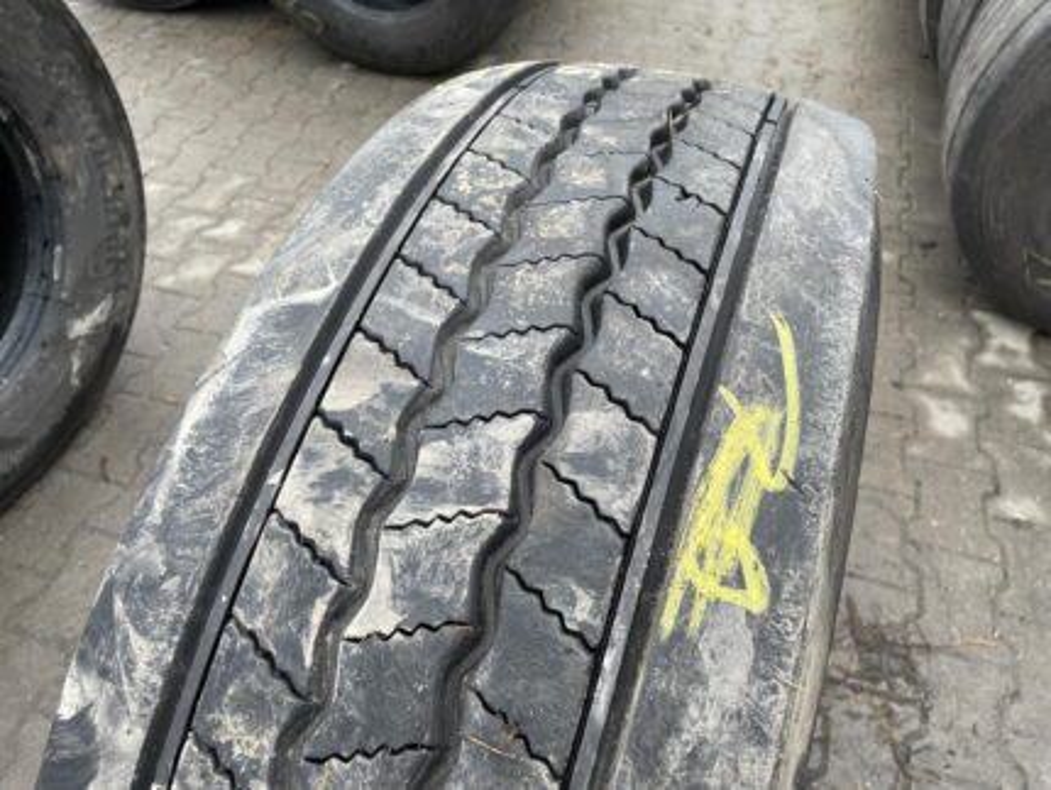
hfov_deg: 67.3
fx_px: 790
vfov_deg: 53.1
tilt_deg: -47.8
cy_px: 395
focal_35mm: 26
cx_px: 526
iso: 80
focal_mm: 4.2
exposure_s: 1/121
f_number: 1.6
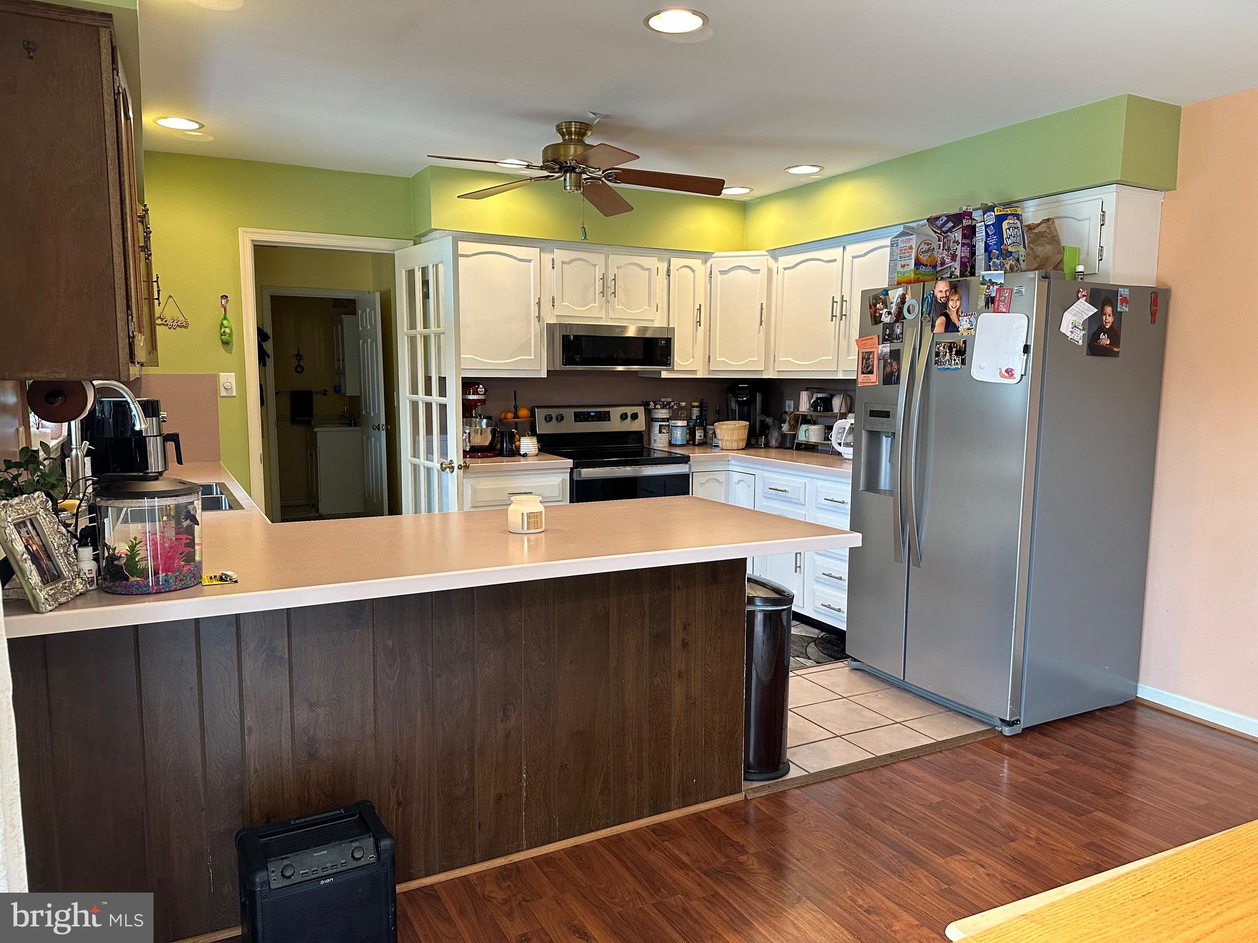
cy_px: 472
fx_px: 872
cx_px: 629
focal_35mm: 24
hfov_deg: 71.6
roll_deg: -0.6
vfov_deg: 56.8
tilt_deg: -6.9
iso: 200
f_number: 1.78
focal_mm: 6.86
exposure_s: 1/120
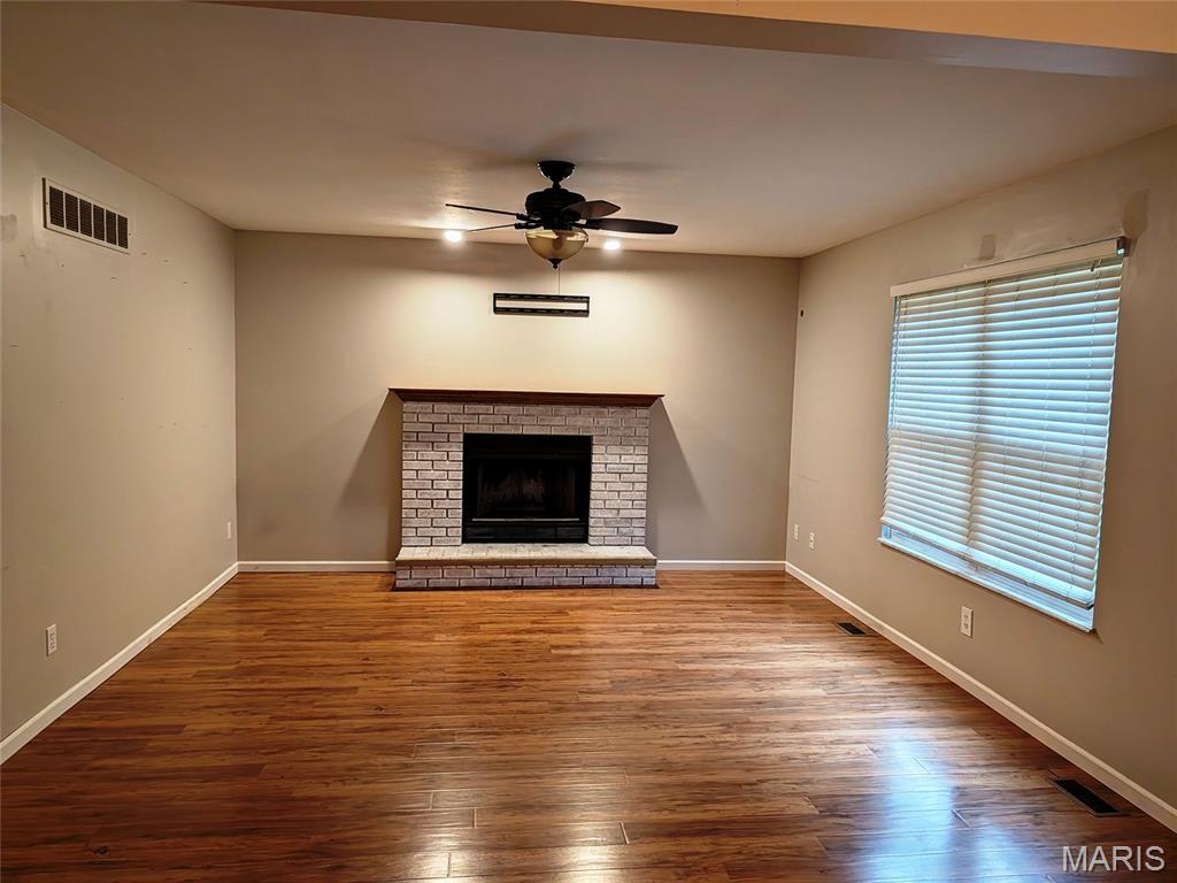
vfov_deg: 56.8
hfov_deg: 71.6
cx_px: 588
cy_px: 442
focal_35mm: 24
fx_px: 816
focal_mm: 6.9
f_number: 1.68
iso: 32
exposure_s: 1/60
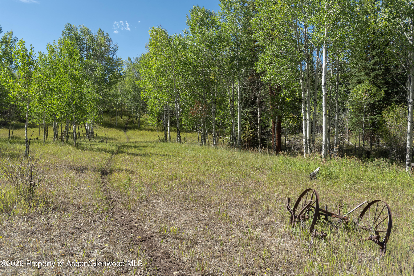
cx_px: 207
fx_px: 368
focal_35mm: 32
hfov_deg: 58.7
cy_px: 138
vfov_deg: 41.1
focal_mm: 32
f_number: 7.1
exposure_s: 1/800
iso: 400
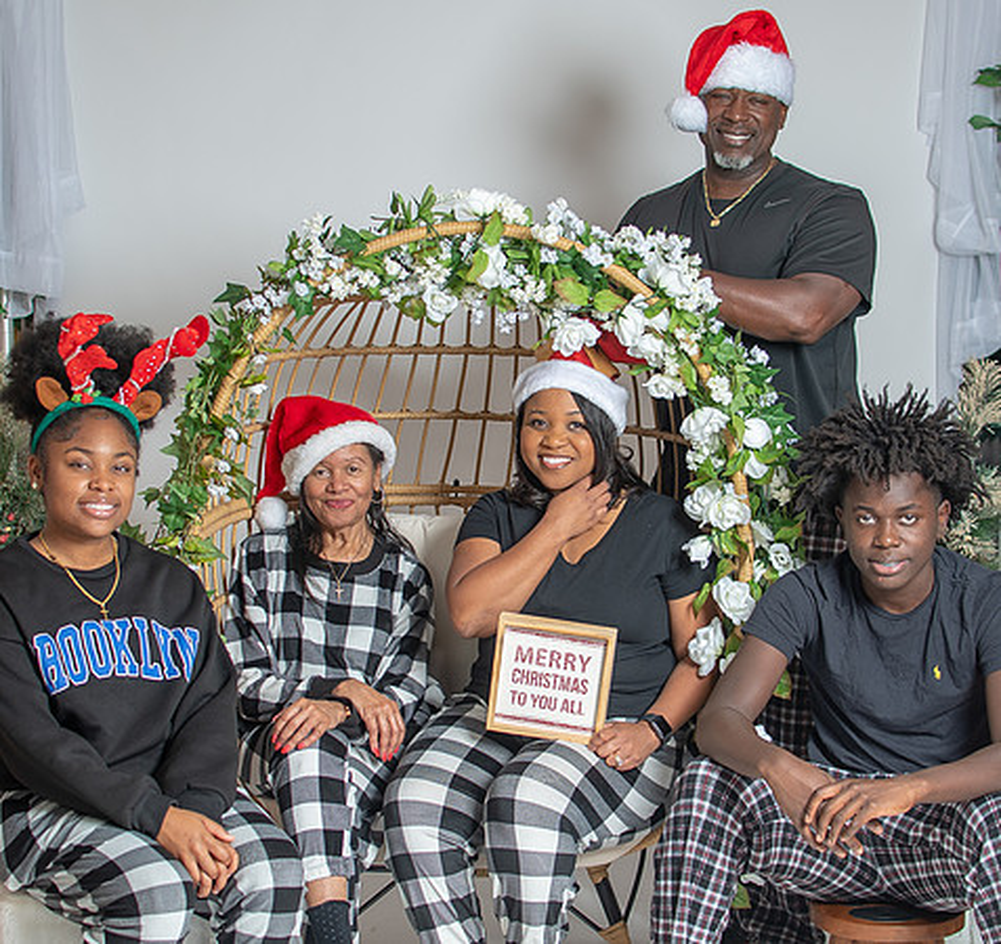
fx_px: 2045
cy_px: 472
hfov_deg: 27.5
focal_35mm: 64
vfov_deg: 26.0
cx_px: 532
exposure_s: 1/250
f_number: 3.2
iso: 100
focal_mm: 35
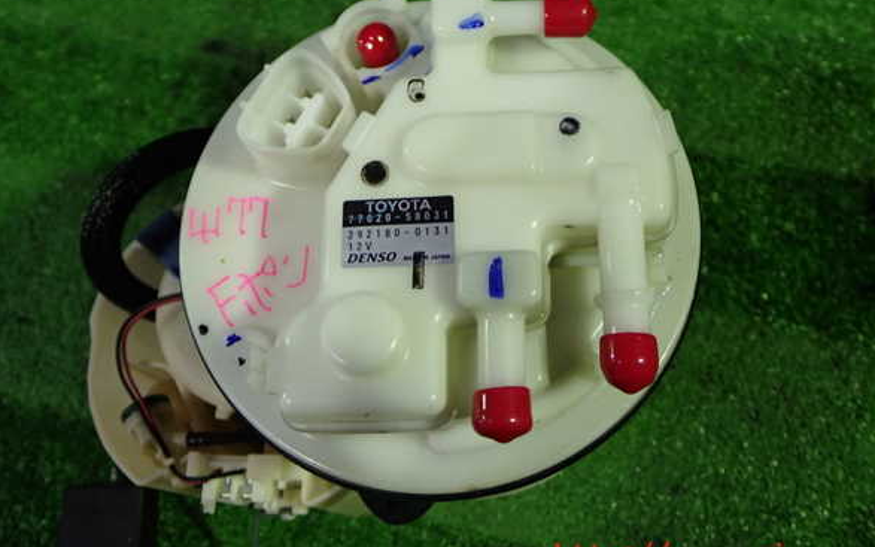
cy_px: 241
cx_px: 444
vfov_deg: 32.7
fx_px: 930
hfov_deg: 50.4
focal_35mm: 39
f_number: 2.5
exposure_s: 1/40
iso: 320
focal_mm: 6.37
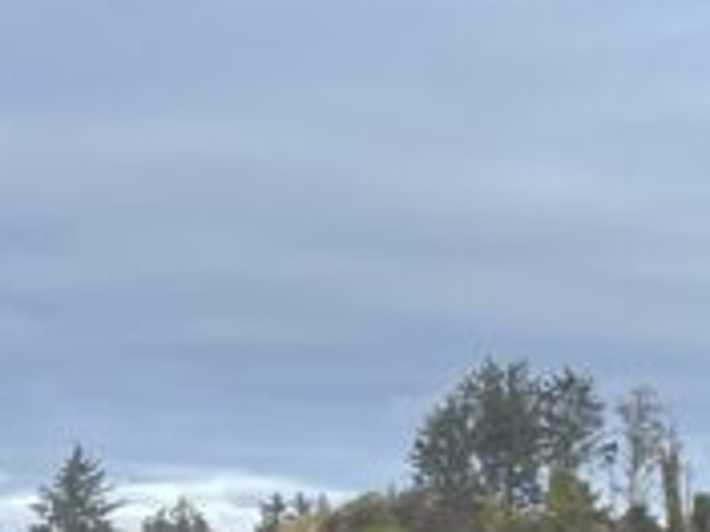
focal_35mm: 151
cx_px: 625
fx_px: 3097
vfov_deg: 9.1
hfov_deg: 13.0
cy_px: 1169
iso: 50
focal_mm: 5.1
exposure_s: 1/793
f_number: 1.6
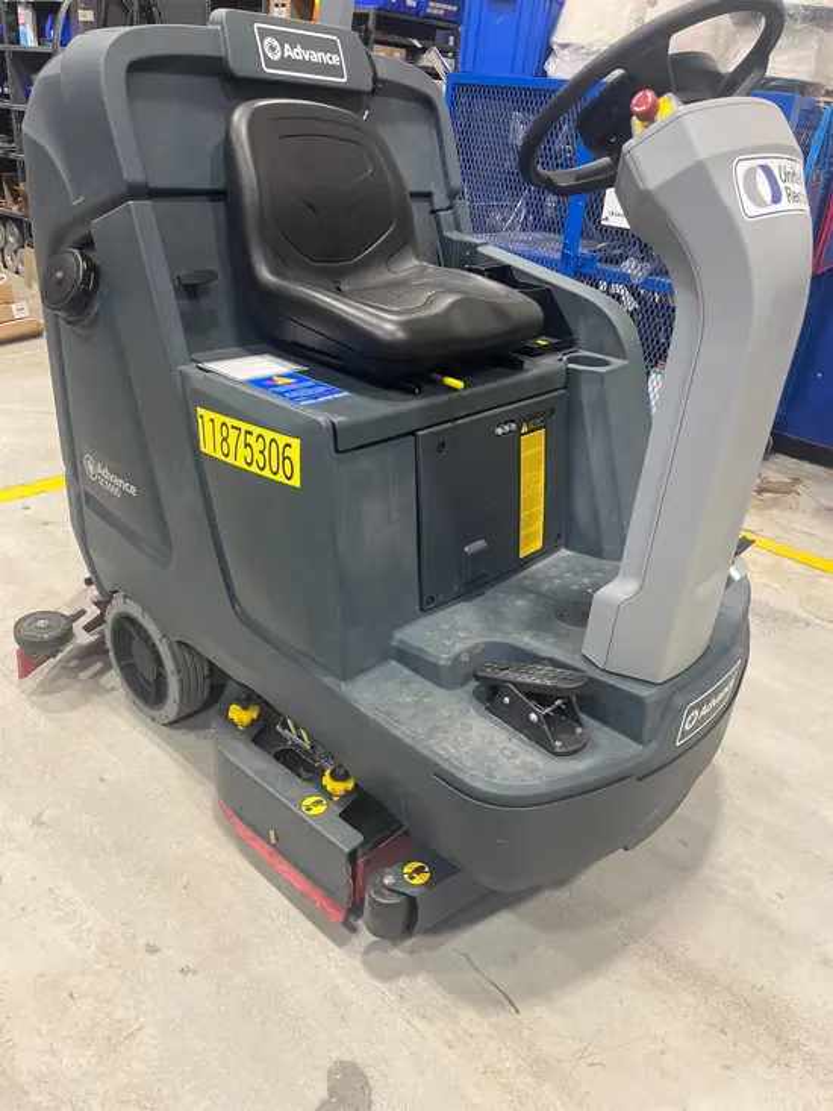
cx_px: 416
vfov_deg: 67.3
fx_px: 834
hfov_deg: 53.1
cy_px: 556
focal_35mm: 26
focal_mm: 5.1
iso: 125
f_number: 1.6
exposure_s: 1/60
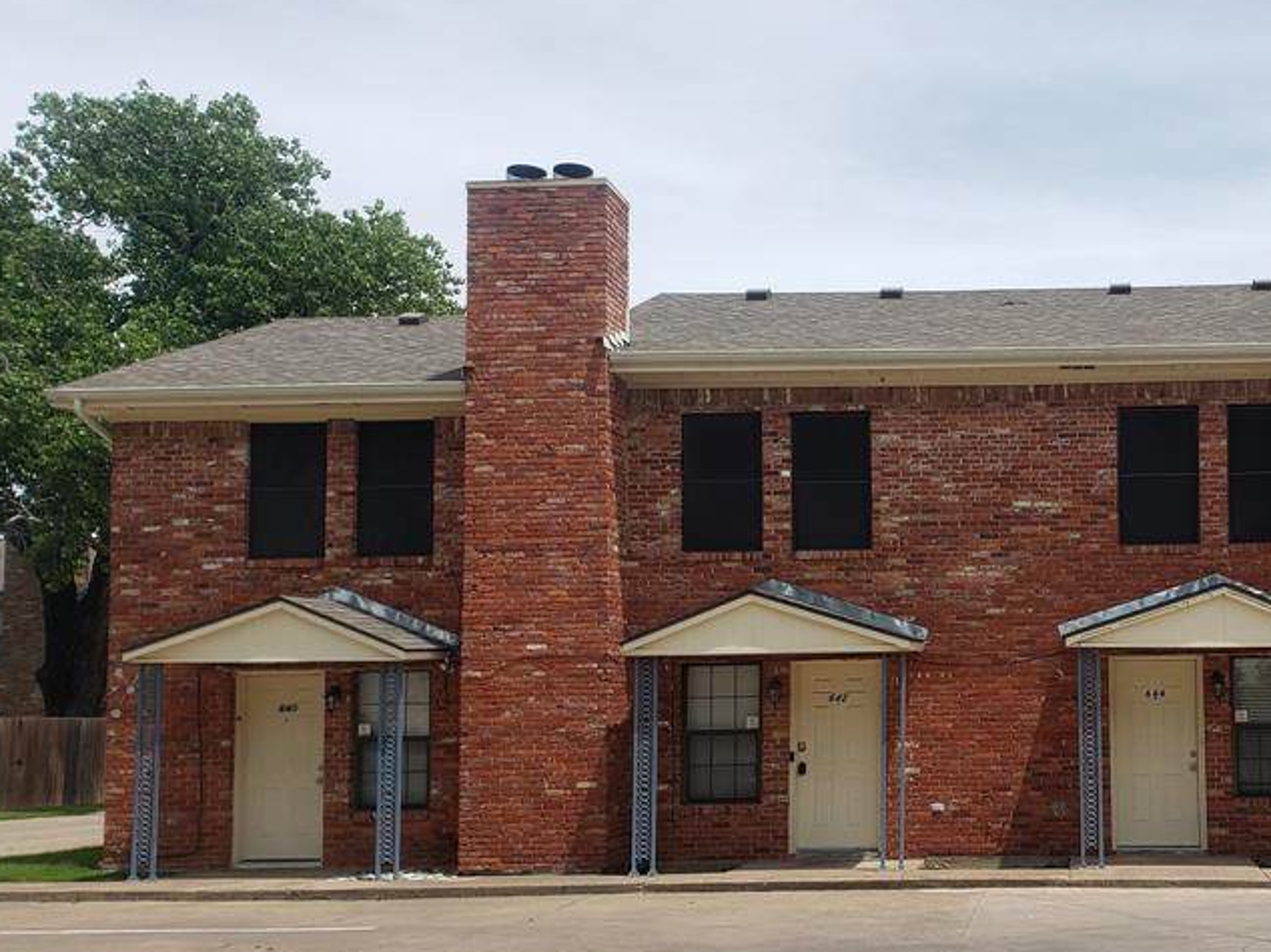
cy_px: 597
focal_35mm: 42
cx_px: 1004
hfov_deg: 42.9
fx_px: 1542
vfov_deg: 34.1
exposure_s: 1/1480
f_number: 2.4
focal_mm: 4.3
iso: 50
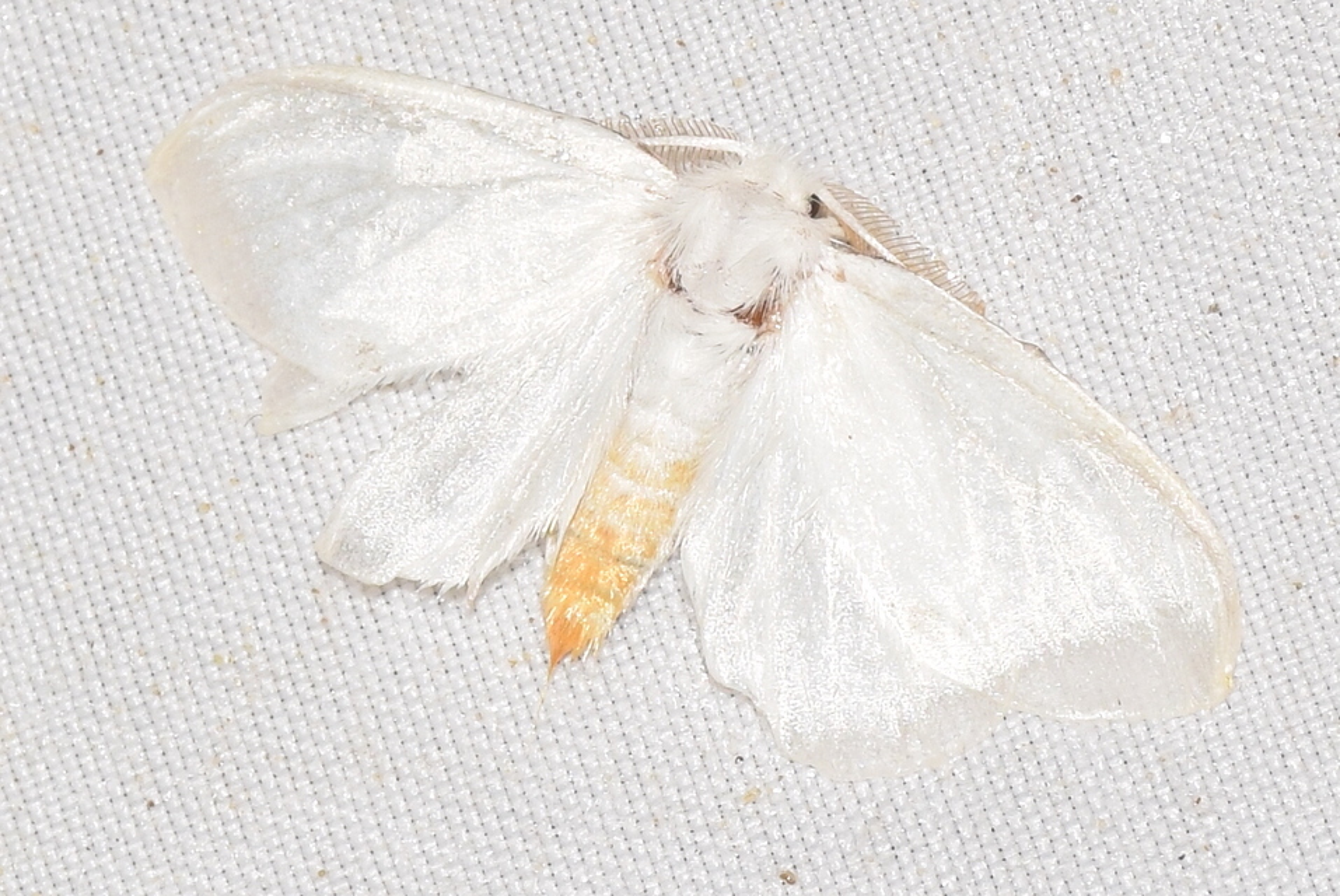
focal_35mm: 210
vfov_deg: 6.6
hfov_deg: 9.8
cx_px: 670
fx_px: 7824
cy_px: 448
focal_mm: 140
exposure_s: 1/160
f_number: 13
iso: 200
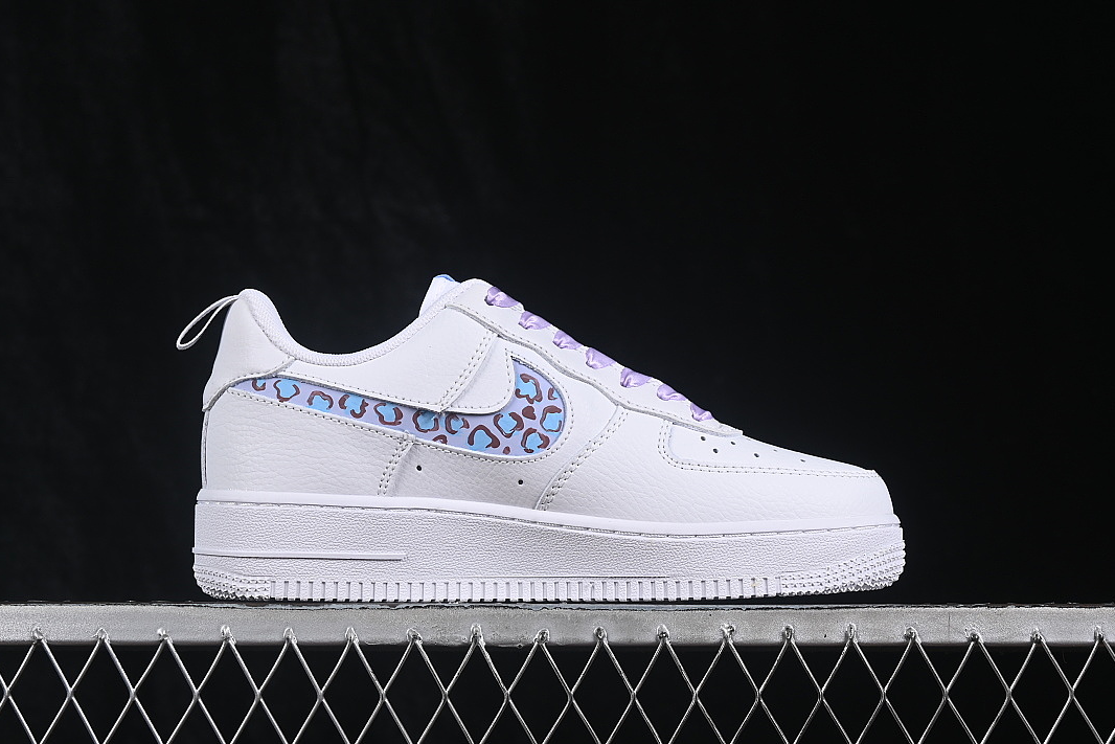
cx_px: 554
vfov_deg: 18.0
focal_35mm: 76
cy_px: 368
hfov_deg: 26.6
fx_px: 2354
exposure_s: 1/80
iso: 160
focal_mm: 50
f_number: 8
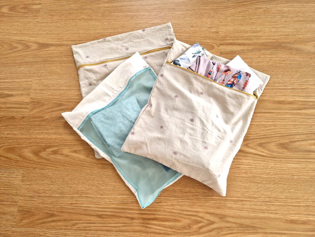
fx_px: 209
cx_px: 158
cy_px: 118
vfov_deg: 58.9
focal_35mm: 23
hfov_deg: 73.9
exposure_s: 1/180
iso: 160
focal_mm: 5.4
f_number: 1.8
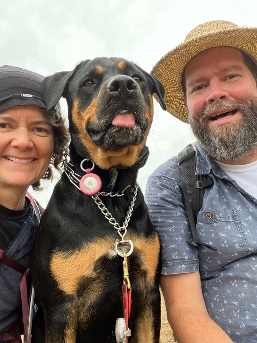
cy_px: 172
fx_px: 297
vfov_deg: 60.0
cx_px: 128
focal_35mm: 30
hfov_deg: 46.8
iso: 40
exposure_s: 1/169
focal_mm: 2.71
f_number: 2.2
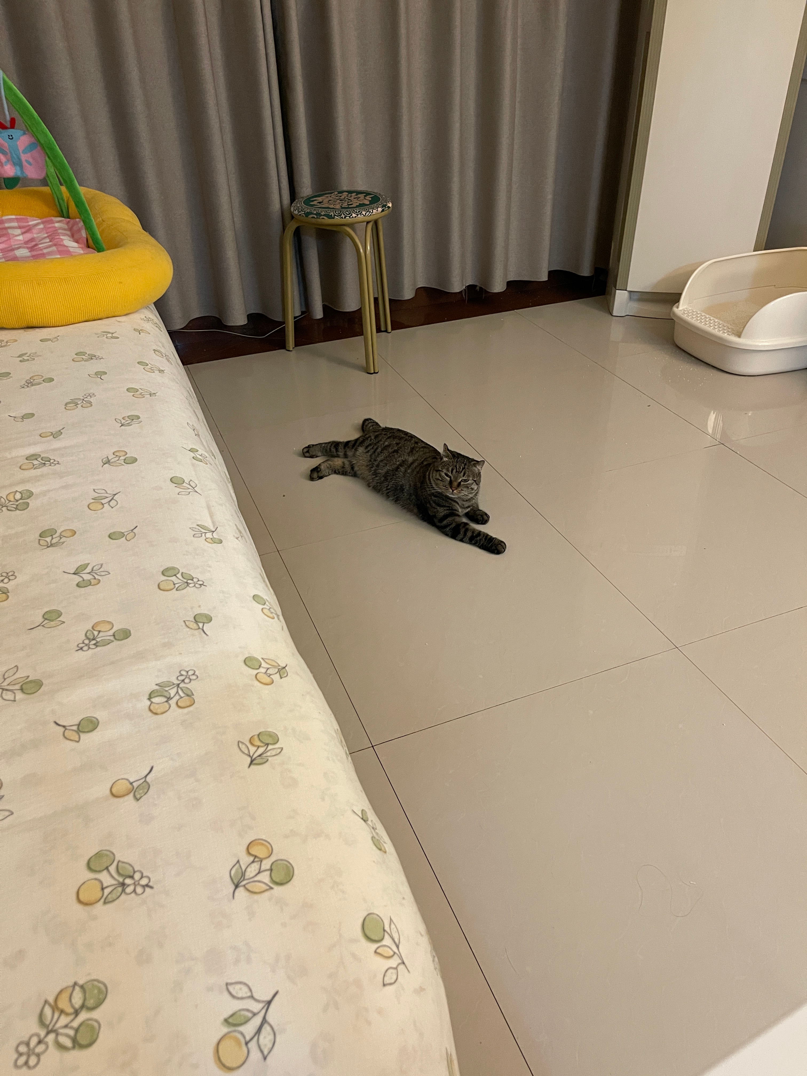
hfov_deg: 54.9
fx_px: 777
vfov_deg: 69.4
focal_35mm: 25
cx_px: 404
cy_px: 538
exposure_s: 1/50
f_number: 1.6
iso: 400
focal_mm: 5.1
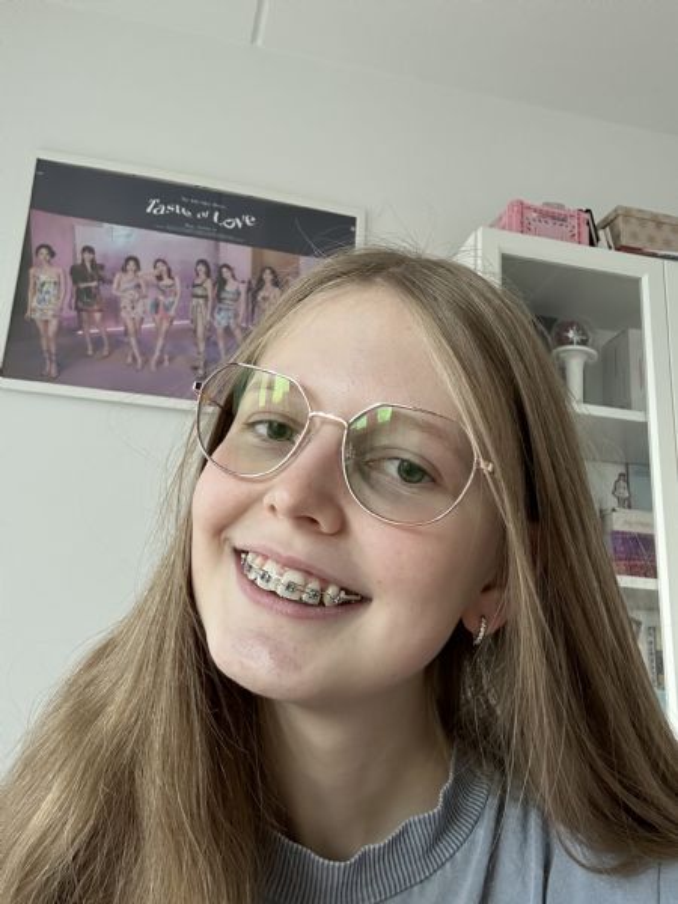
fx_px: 783
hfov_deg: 46.8
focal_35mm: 30
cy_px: 452
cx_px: 339
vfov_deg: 60.0
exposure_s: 1/60
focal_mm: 2.69
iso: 160
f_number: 1.9
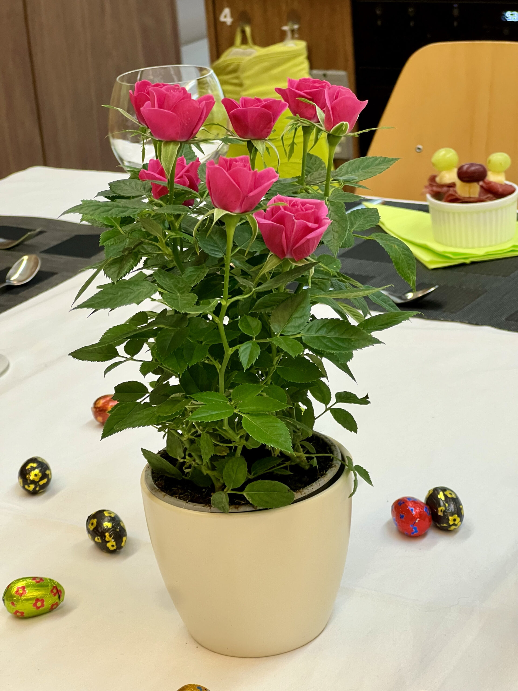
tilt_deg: -19.4
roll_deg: +5.2
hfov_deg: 19.1
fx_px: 1536
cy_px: 346
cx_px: 259
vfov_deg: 25.3
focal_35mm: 77
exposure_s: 1/100
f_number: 2.8
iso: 160
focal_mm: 9
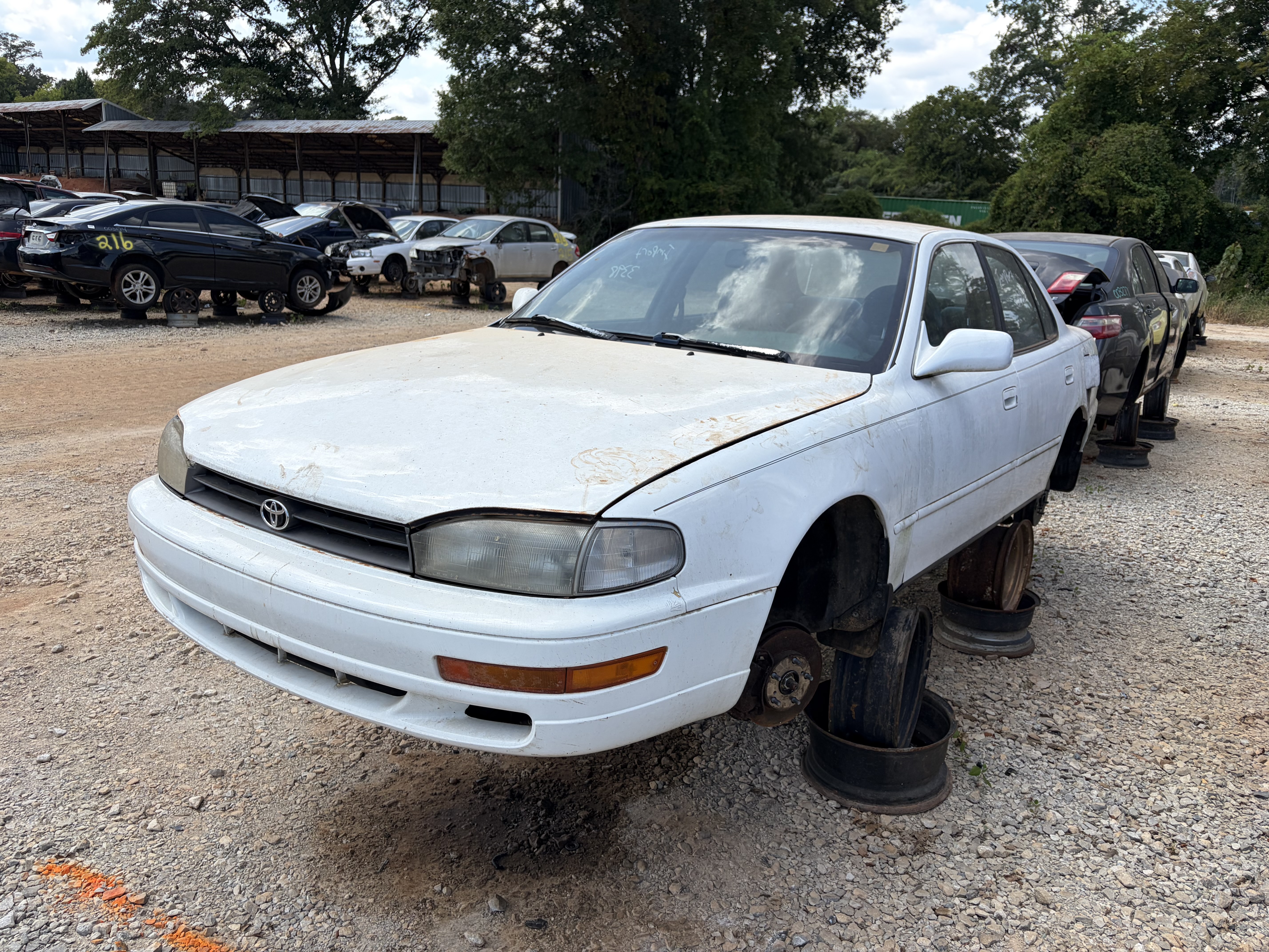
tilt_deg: -14.9
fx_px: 953
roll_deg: -3.3
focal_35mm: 26
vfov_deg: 53.1
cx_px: 634
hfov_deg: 67.3
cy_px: 476
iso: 50
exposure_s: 1/2451
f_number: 1.6
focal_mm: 5.96
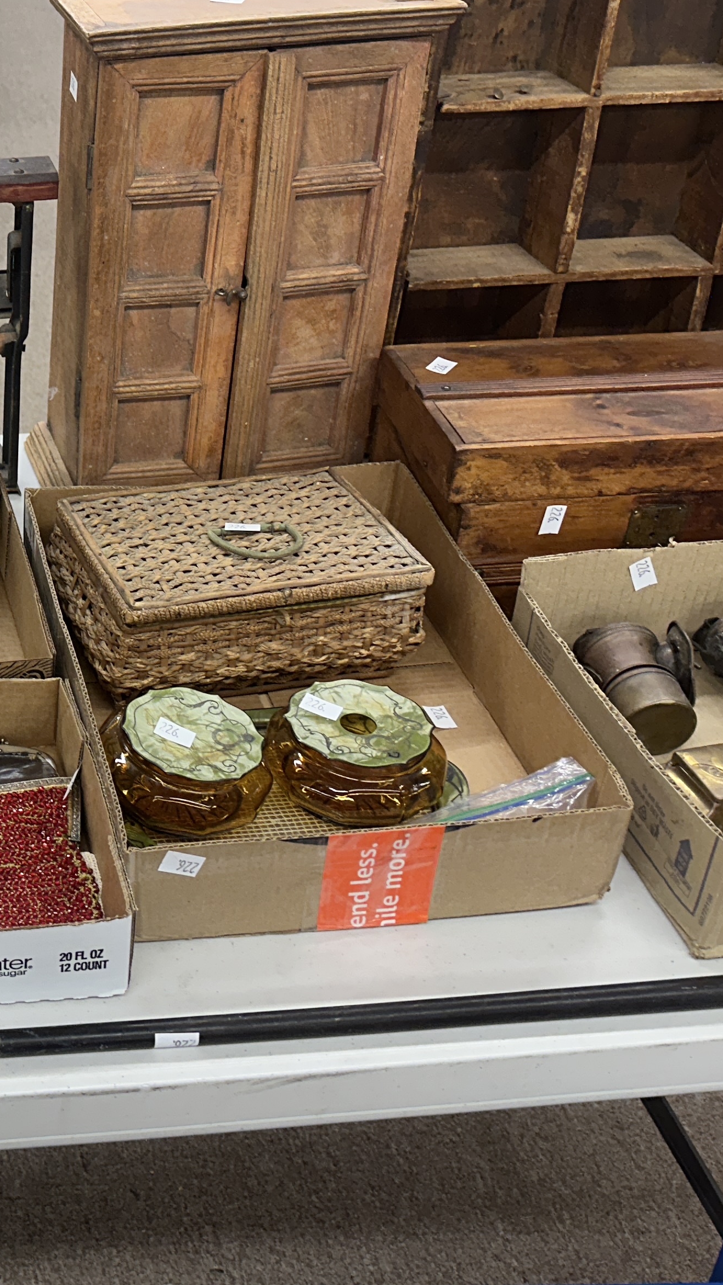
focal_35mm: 45
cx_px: -144
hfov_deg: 24.1
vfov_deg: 45.3
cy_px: 542
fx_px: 1534
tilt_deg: -31.9
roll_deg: +1.4
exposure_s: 1/120
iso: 125
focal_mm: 6.86
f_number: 1.78
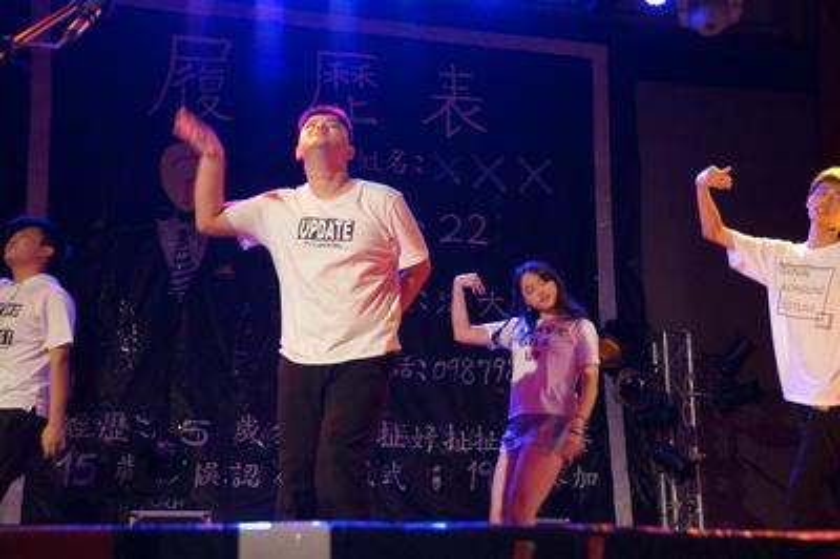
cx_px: 420
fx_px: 1574
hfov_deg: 29.9
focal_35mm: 68
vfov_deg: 20.1
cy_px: 280
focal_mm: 45
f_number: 4.5
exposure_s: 1/60
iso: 3200
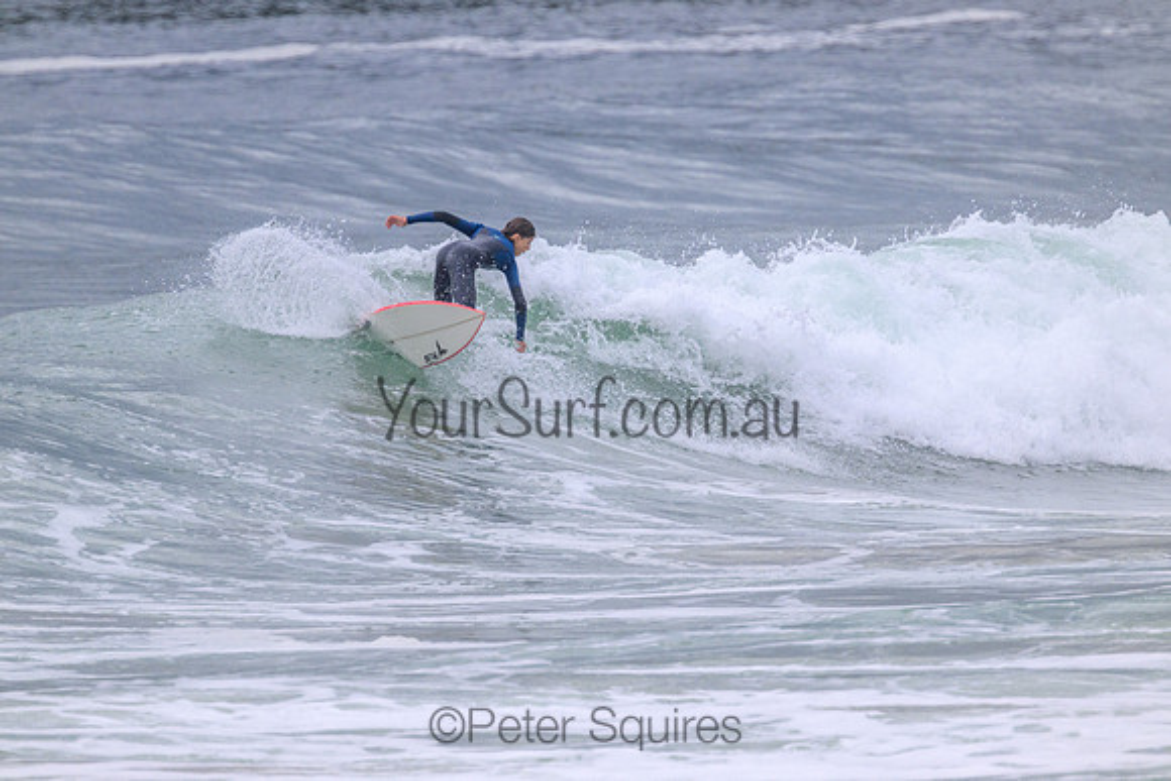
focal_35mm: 800
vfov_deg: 1.7
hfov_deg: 2.6
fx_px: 26027
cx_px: 586
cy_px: 390
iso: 1400
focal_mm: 800
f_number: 11
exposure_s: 1/1600
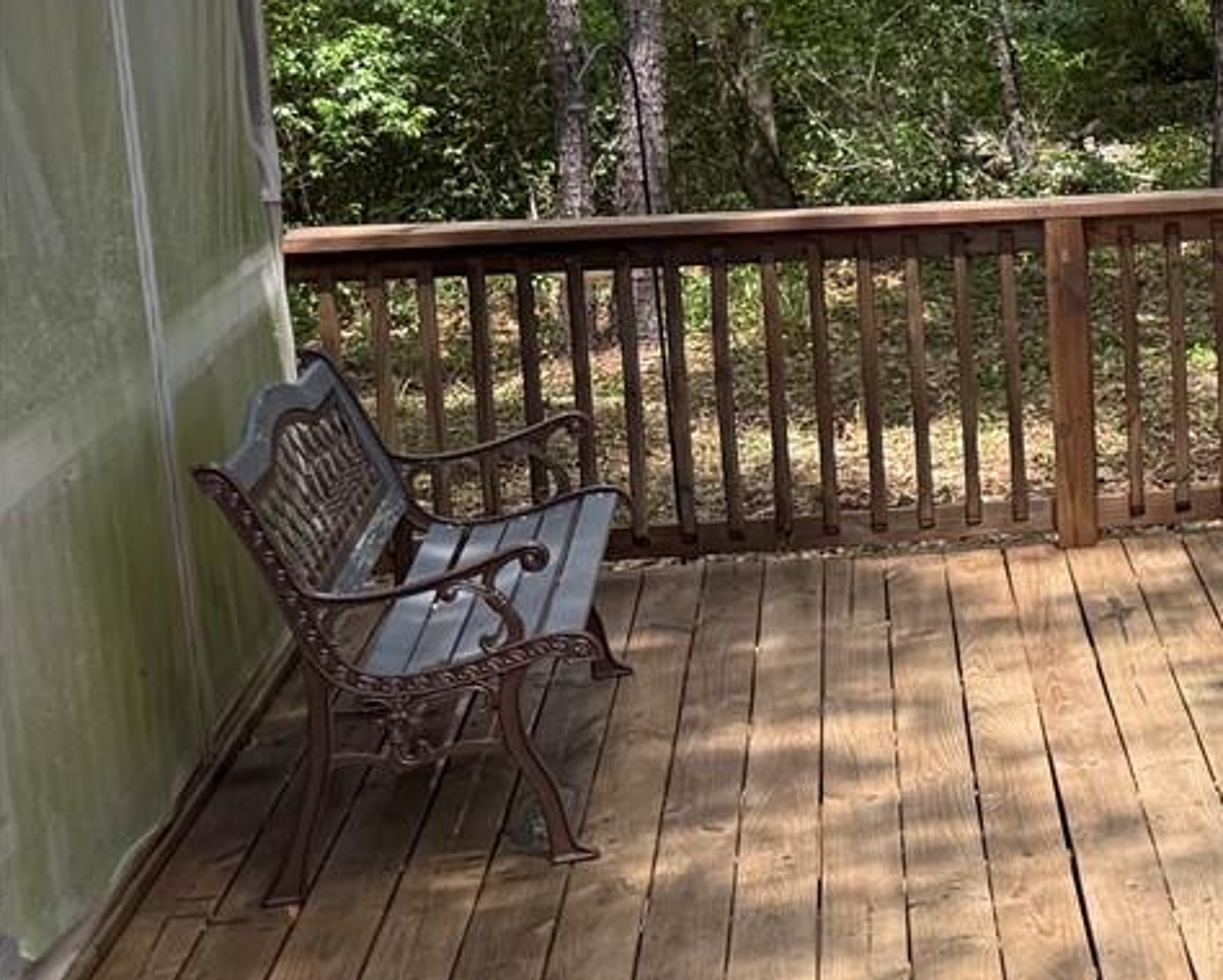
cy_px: 49
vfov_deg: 19.0
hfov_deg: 19.5
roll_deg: +1.5
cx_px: 2054
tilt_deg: -4.6
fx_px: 2862
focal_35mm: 79
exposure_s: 1/728
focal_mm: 6.76
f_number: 1.78
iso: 100
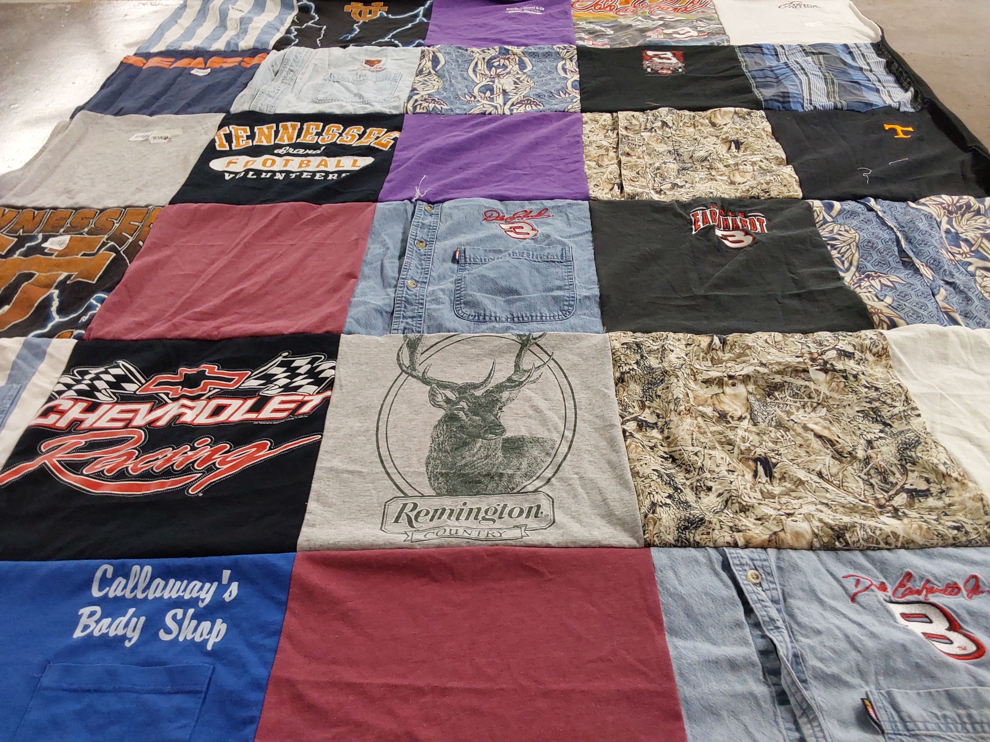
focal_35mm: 28
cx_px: 495
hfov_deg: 63.4
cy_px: 371
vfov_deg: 49.7
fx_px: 801
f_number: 1.9
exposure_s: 1/60
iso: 125
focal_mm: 2.91
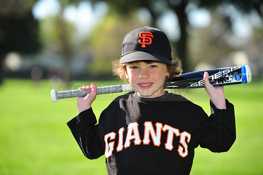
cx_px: 132
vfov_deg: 9.5
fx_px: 1059
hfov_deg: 14.2
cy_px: 88
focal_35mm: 145
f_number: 4.5
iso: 200
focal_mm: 145
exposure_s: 1/640
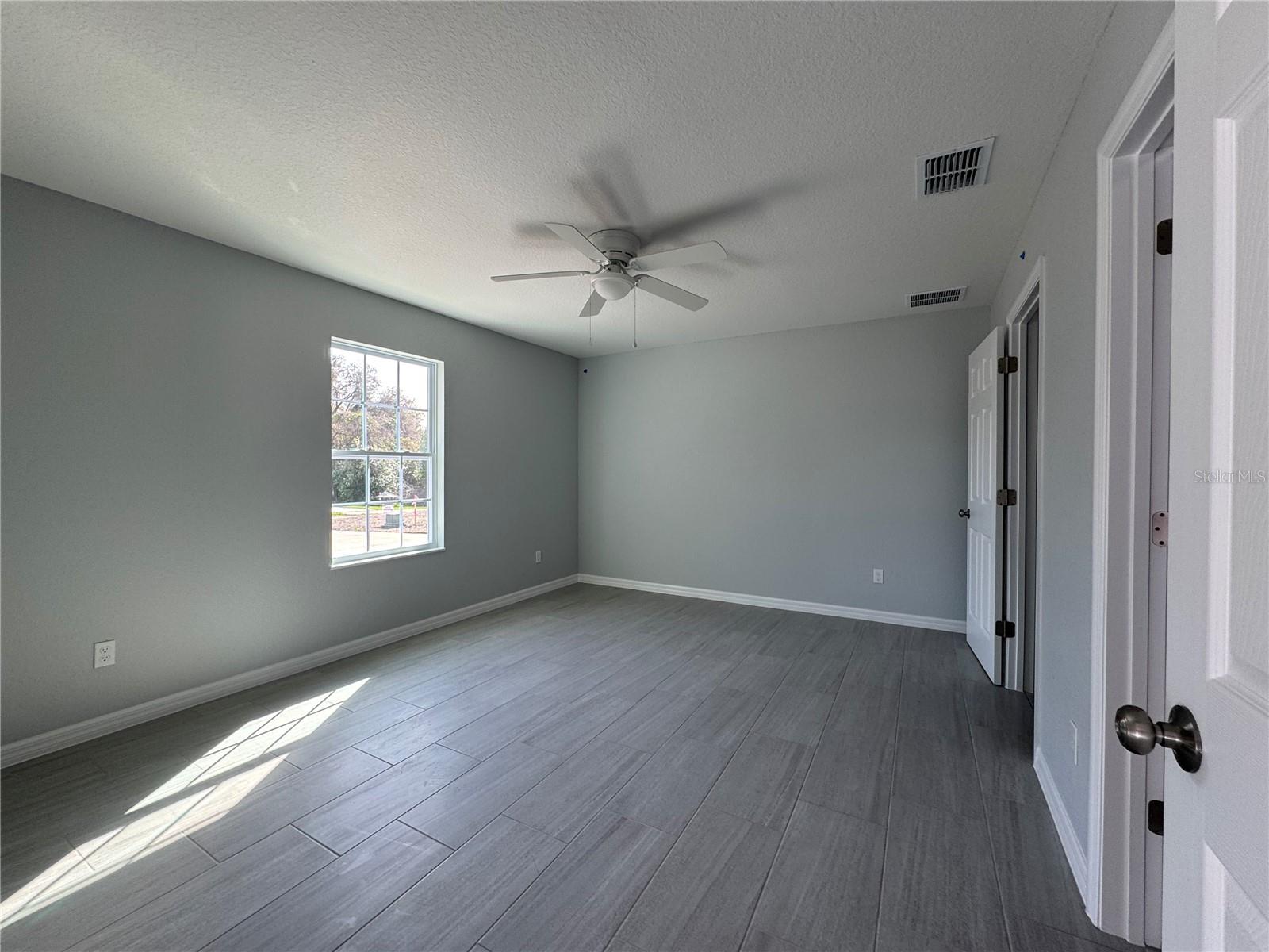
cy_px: 476
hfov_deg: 102.1
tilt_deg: -1.0
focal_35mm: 14
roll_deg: -0.5
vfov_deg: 85.7
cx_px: 634
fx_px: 513
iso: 50
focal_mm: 2.22
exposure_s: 1/99
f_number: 2.2
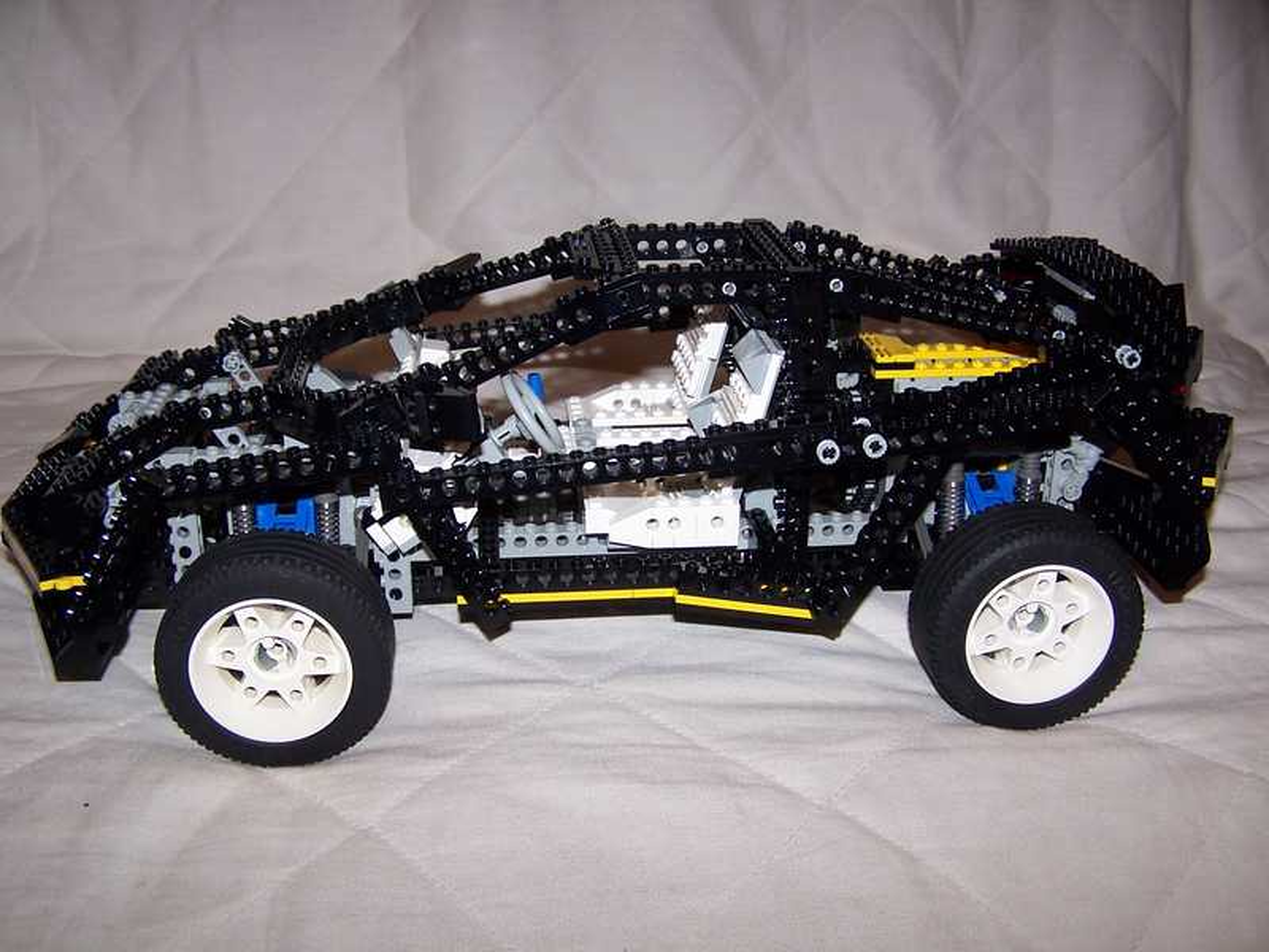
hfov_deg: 49.0
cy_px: 476
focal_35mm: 38
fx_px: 1393
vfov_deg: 37.7
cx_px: 634
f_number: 2.8
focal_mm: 6.3
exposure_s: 1/60
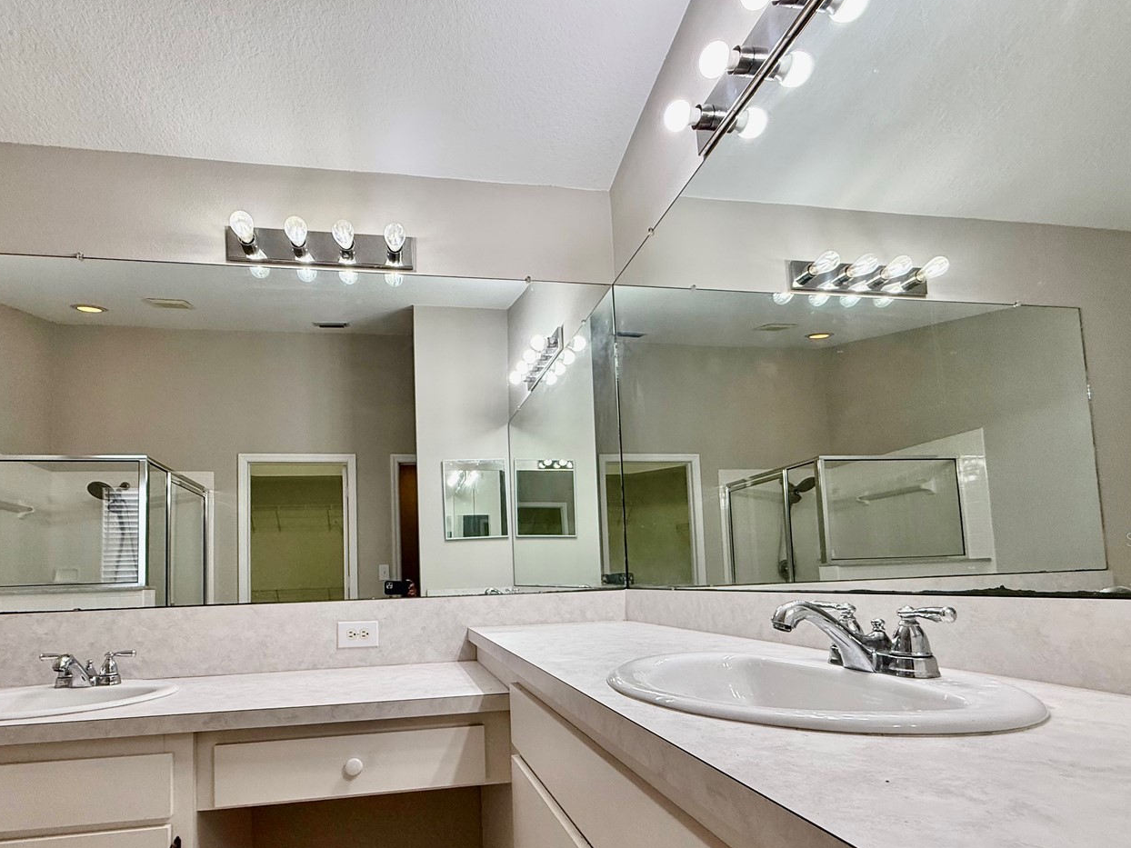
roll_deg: +2.0
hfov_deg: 87.2
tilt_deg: +5.1
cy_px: 539
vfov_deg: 70.2
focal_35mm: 18
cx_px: 485
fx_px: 588
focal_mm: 2.22
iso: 160
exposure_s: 1/120
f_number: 2.2
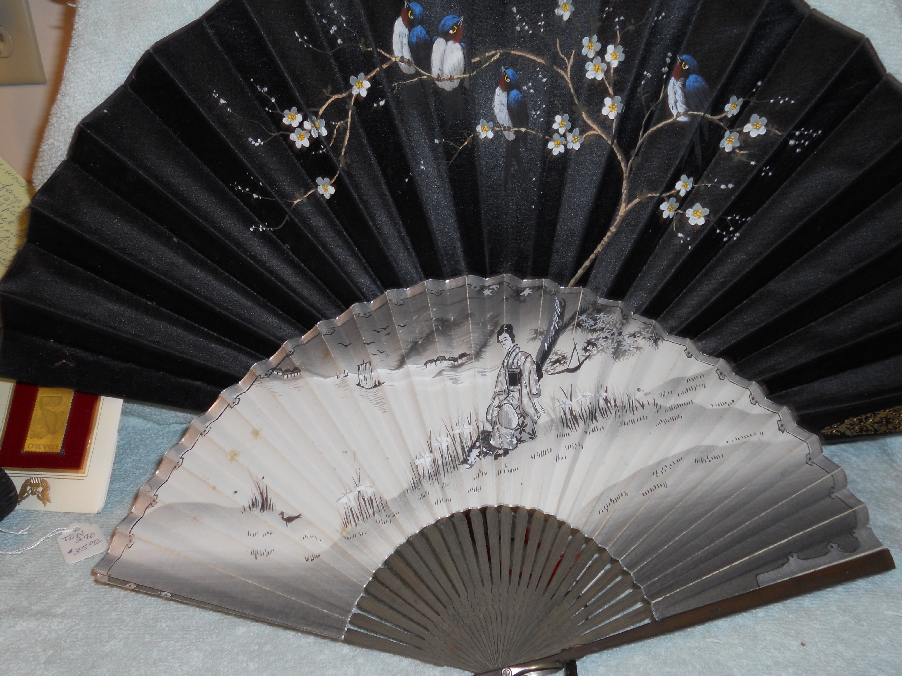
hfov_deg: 56.8
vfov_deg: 44.2
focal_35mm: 32
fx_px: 834
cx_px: 451
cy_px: 338
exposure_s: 1/25
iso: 80
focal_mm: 5.8
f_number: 3.5
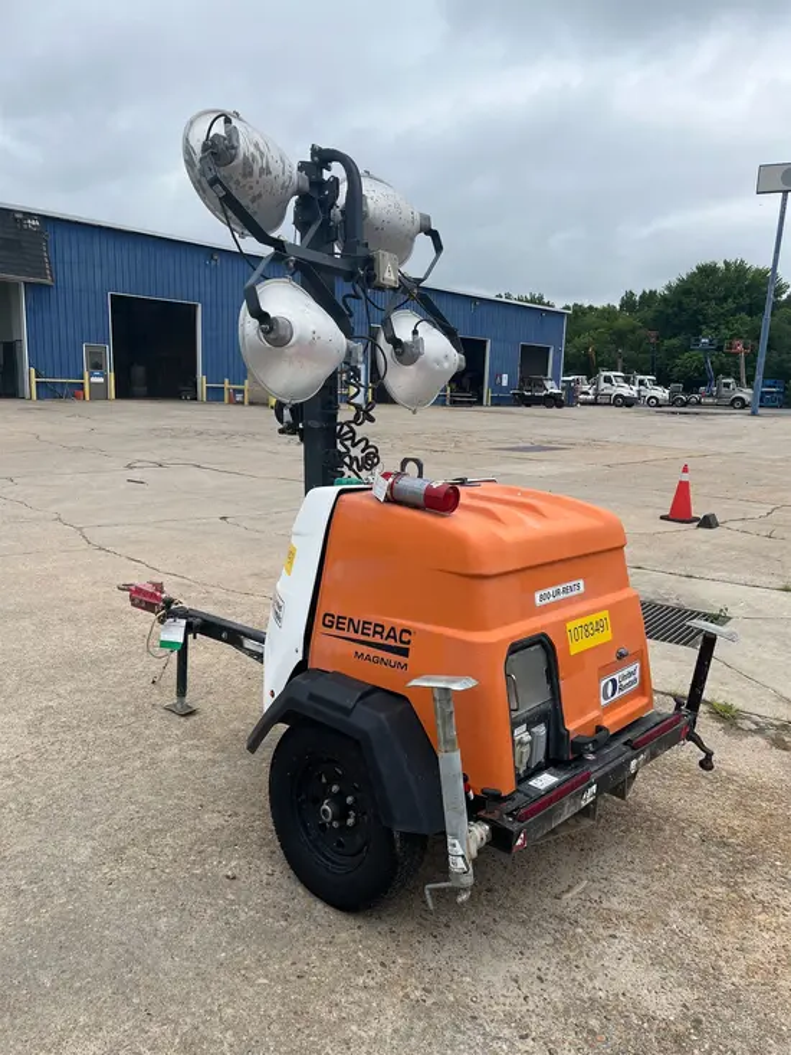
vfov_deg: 67.3
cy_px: 528
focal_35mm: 26
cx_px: 396
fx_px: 792
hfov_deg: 53.1
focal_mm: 5.1
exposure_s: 1/2571
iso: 50
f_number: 1.6
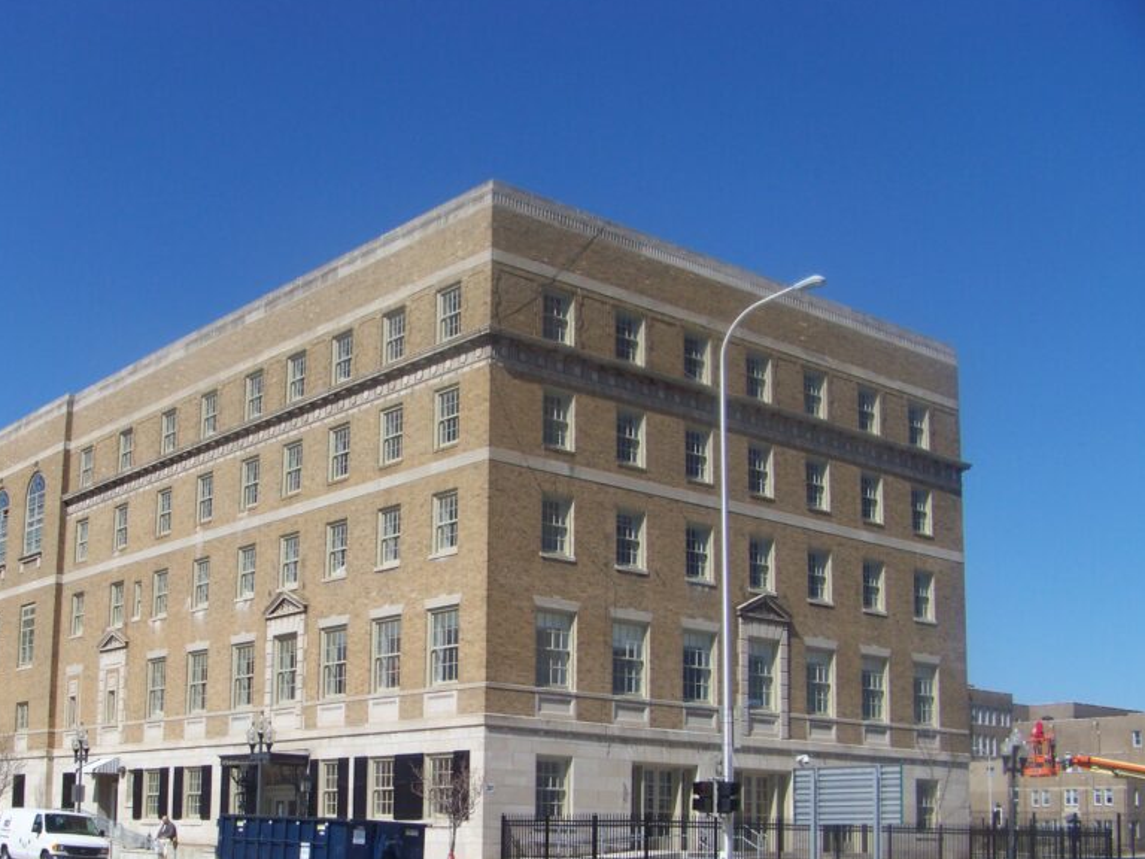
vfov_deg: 30.1
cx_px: 398
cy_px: 562
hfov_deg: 39.3
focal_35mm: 48
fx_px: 1588
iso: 72
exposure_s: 1/800
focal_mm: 5.85
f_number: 4
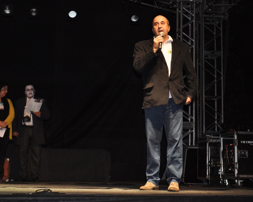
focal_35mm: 79
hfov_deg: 24.1
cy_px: 101
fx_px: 592
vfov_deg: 19.4
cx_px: 107
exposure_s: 1/60
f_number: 5.3
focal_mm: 46
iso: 640
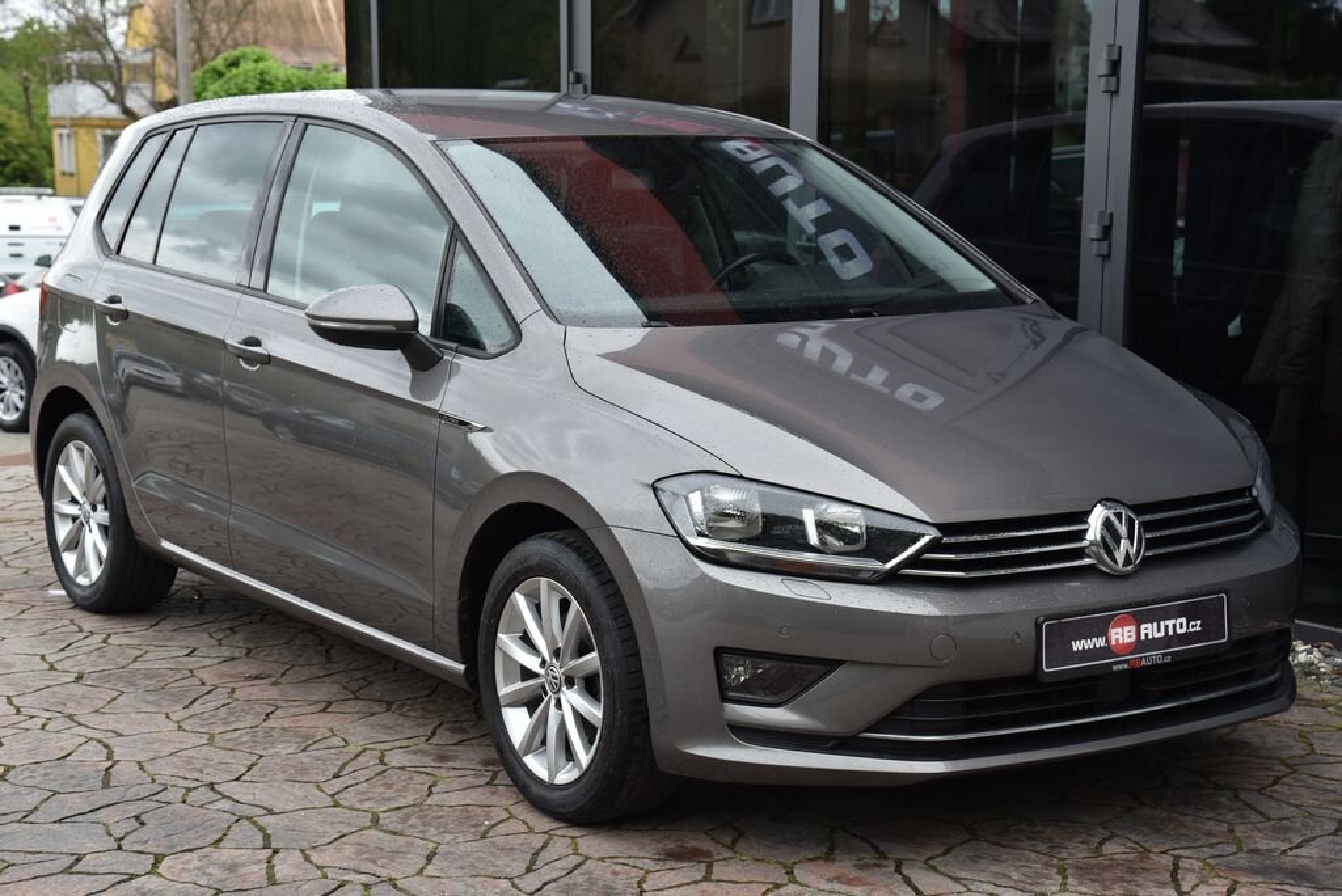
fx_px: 2312
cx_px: 671
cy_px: 448
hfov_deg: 32.4
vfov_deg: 21.9
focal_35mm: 62
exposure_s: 1/125
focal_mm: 62
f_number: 5.6
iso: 500
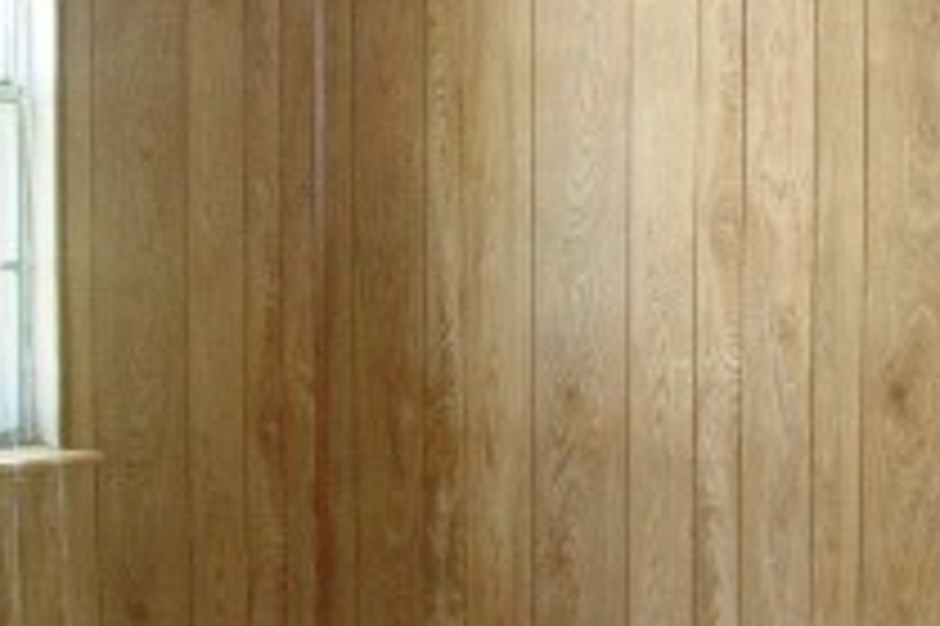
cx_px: 648
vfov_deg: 17.5
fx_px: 2035
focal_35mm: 78
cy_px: 275
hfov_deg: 25.8
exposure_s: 1/45
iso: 200
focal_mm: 6.3
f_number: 3.2
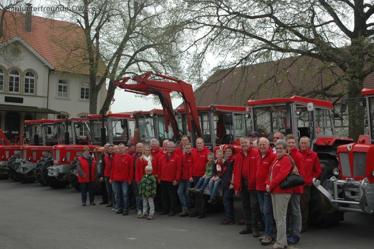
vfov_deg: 30.8
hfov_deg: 45.0
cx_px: 187
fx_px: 452
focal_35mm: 44
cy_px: 124
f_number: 9
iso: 400
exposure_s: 1/320
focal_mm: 29
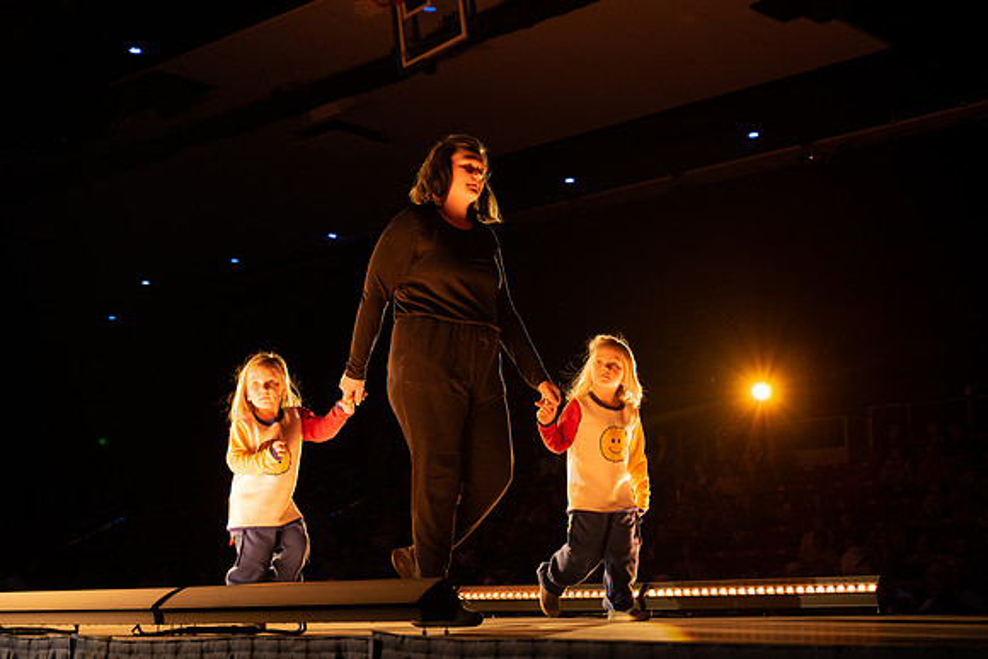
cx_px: 494
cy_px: 330
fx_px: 1455
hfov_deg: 37.5
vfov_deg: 25.5
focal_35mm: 53
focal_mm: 53
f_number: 4
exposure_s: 1/200
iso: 800
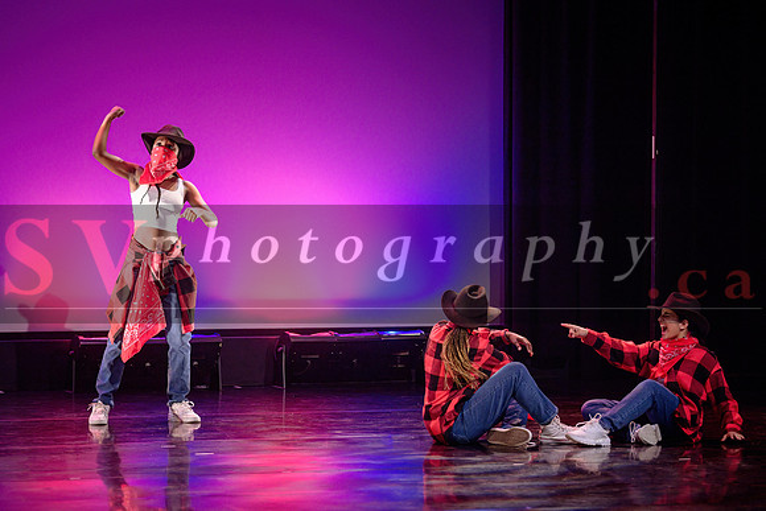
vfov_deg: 9.9
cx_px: 330
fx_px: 2949
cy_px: 229
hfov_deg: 14.8
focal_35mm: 139
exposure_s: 1/200
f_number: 2.8
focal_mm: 120
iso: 1600
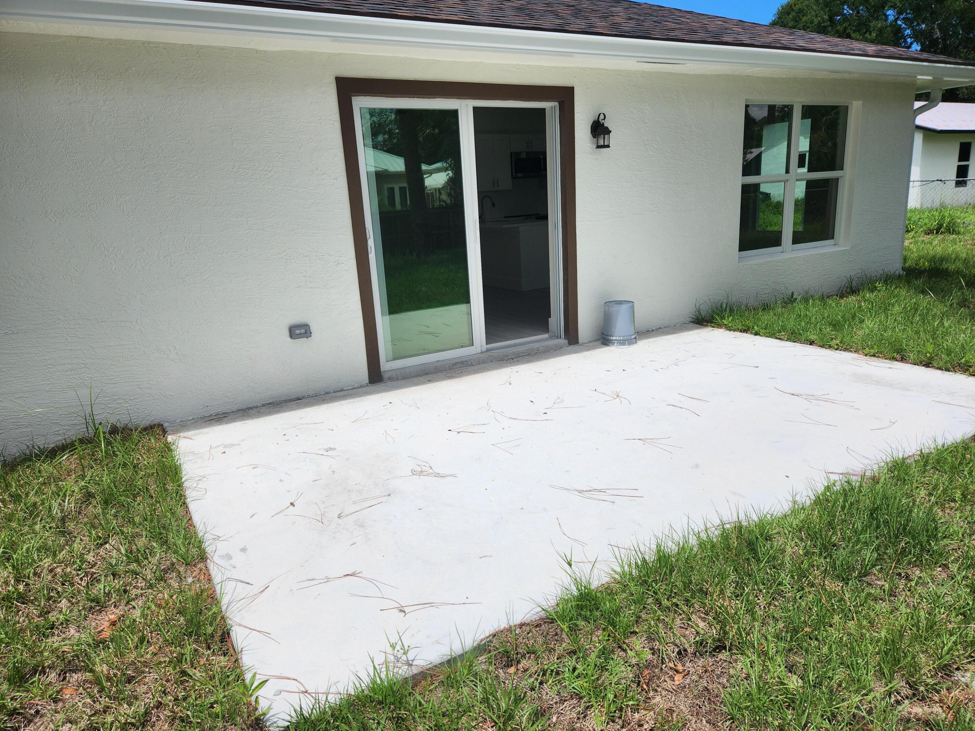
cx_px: 488
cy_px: 366
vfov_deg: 58.9
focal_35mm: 23
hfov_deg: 73.9
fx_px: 648
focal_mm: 5.4
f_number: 1.8
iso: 20
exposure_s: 1/2537
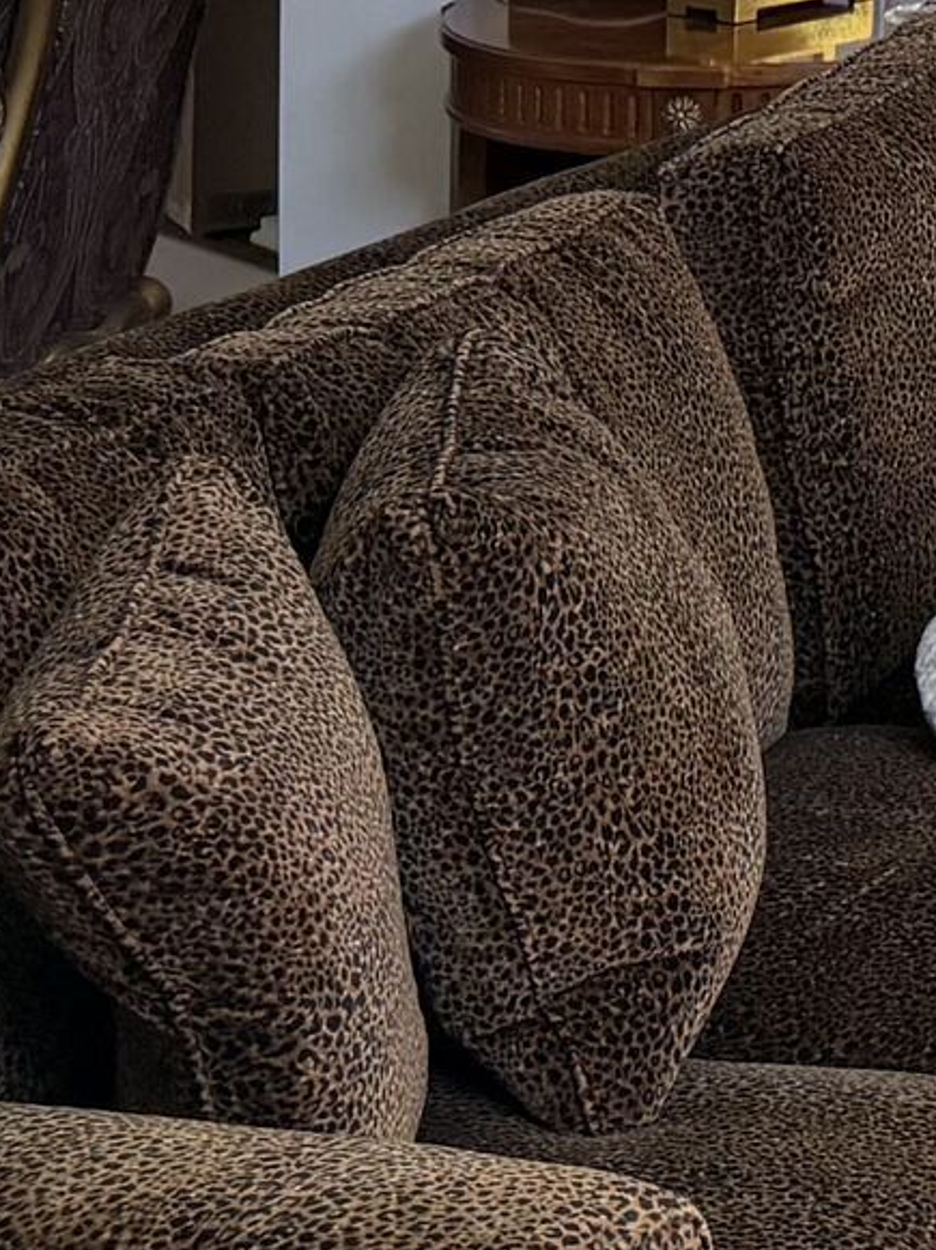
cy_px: -826
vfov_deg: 14.2
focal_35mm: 127
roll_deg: -0.4
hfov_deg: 10.2
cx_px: 2225
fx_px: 4584
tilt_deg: -0.1
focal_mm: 6.76
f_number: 1.78
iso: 160
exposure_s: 1/120
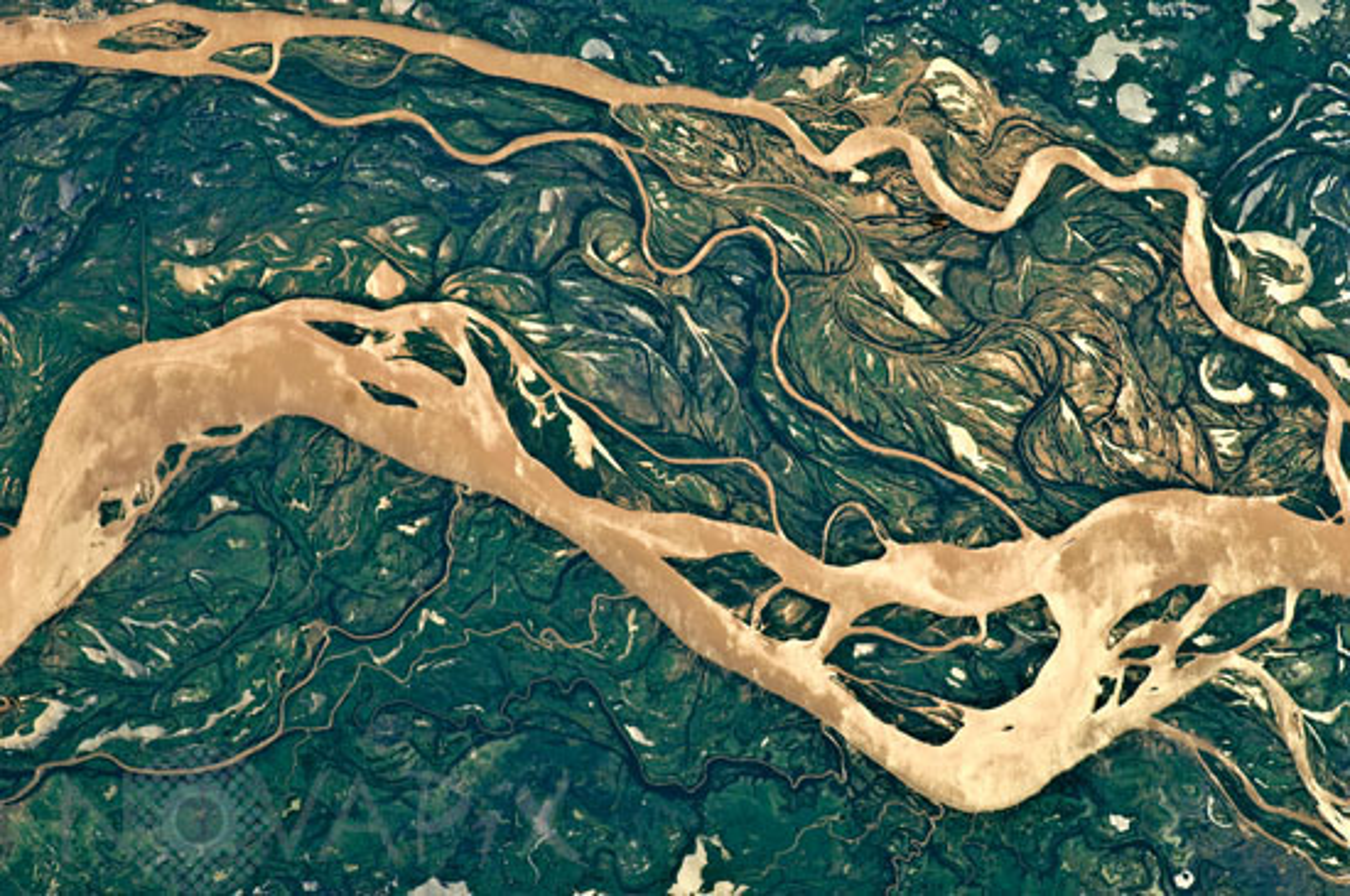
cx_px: 675
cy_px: 448
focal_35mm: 600
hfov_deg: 3.4
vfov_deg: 2.3
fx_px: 22467
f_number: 8
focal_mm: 400
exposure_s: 1/500
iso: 200
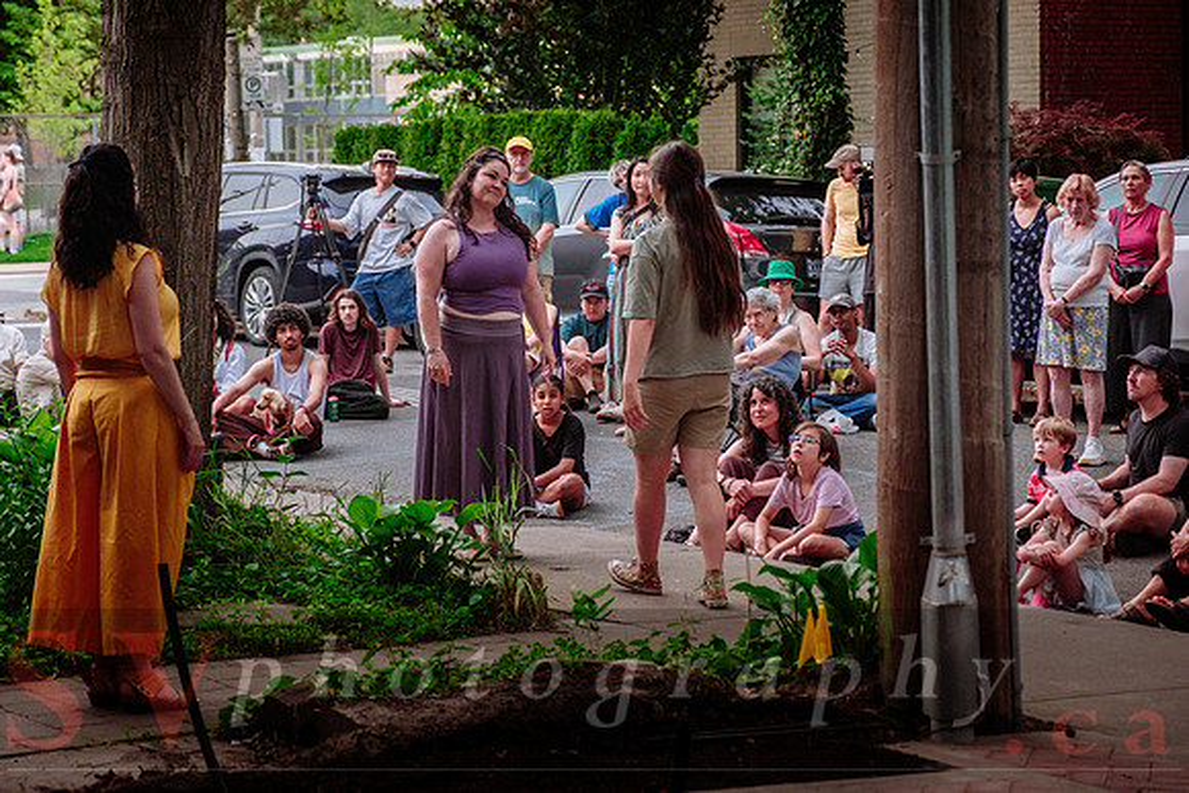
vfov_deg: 15.6
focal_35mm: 87
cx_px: 563
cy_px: 376
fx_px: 2887
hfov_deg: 23.3
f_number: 2.8
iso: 1600
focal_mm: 55
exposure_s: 1/320
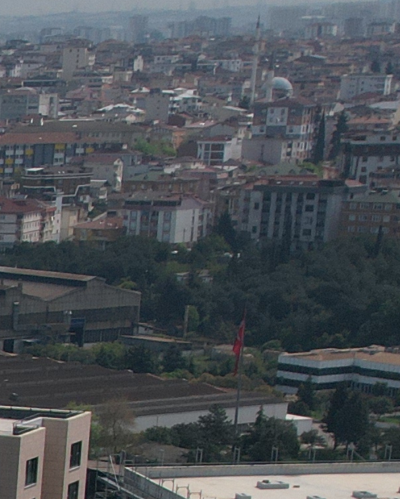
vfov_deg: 12.1
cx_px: -842
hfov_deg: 8.5
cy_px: 818
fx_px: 2204
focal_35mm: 149
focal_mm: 8.38
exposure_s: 1/5000
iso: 110
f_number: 2.8
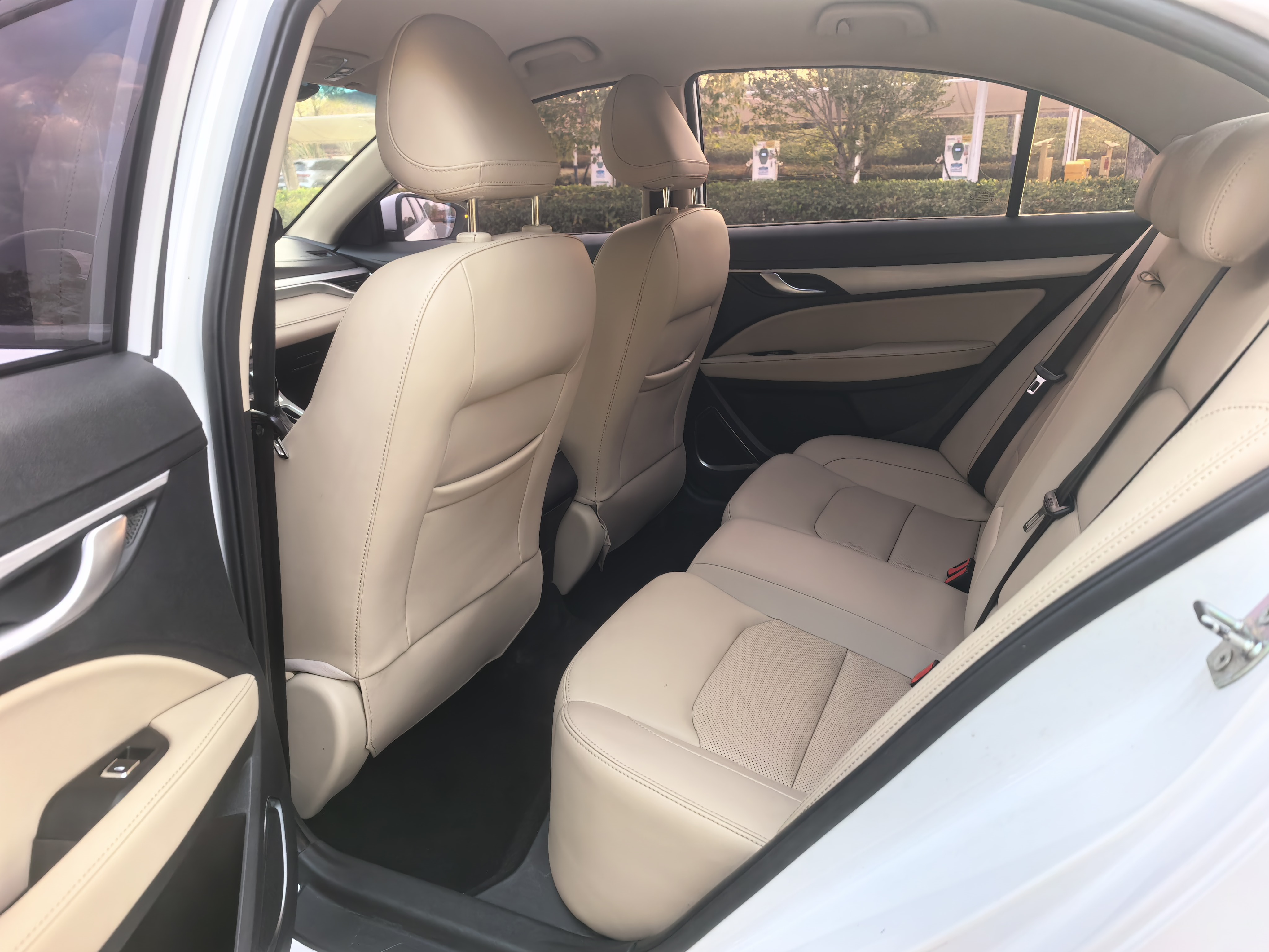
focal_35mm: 24
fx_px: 880
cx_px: 634
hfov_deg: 71.6
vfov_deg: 56.8
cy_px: 476
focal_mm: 8.5
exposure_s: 1/1802
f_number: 2
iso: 640
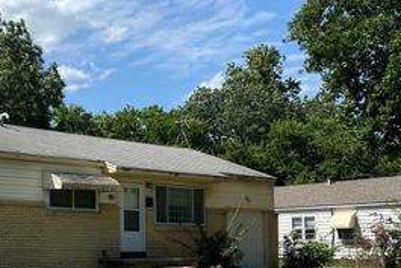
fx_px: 568
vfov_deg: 25.9
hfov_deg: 36.7
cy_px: 223
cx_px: 50
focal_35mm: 51
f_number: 1.8
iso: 32
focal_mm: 4.25
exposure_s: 1/2625
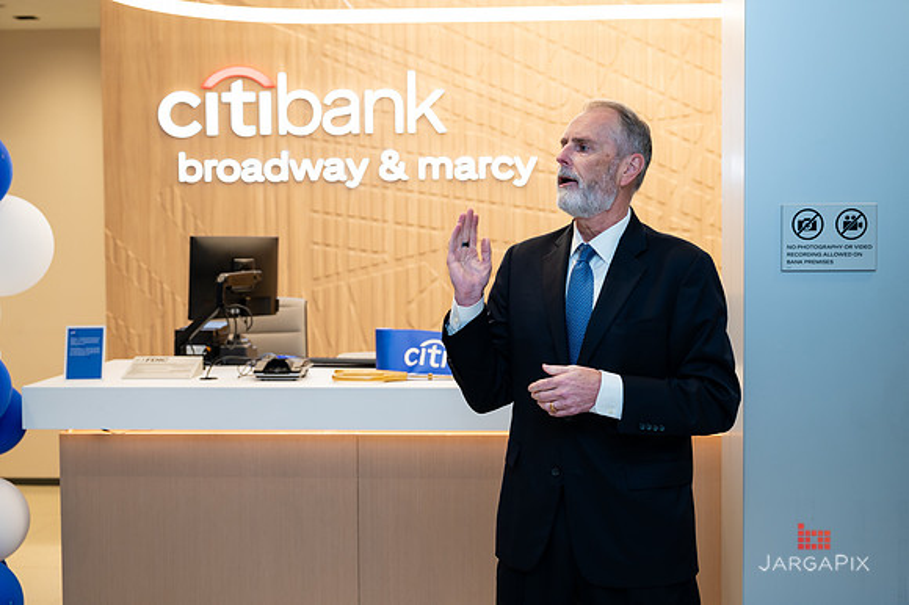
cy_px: 297
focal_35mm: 52
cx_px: 462
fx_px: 1323
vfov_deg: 25.8
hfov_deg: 37.9
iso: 400
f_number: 4
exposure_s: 1/160
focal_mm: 51
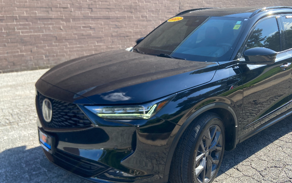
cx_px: 183
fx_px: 279
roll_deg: +2.4
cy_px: 99
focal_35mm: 35
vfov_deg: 36.3
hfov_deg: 54.7
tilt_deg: -15.6
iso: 32
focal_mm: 4.25
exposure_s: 1/706
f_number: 1.8
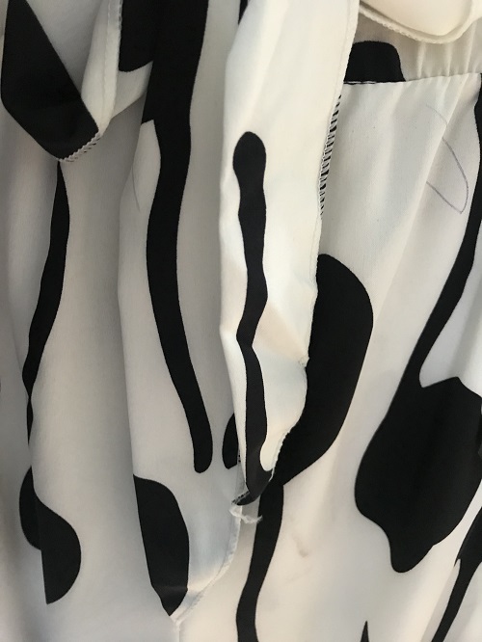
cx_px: 241
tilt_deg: -30.6
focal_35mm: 28
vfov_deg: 63.4
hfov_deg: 49.8
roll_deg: -3.4
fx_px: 520
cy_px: 321
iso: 100
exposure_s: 1/13
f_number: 1.8
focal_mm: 3.99
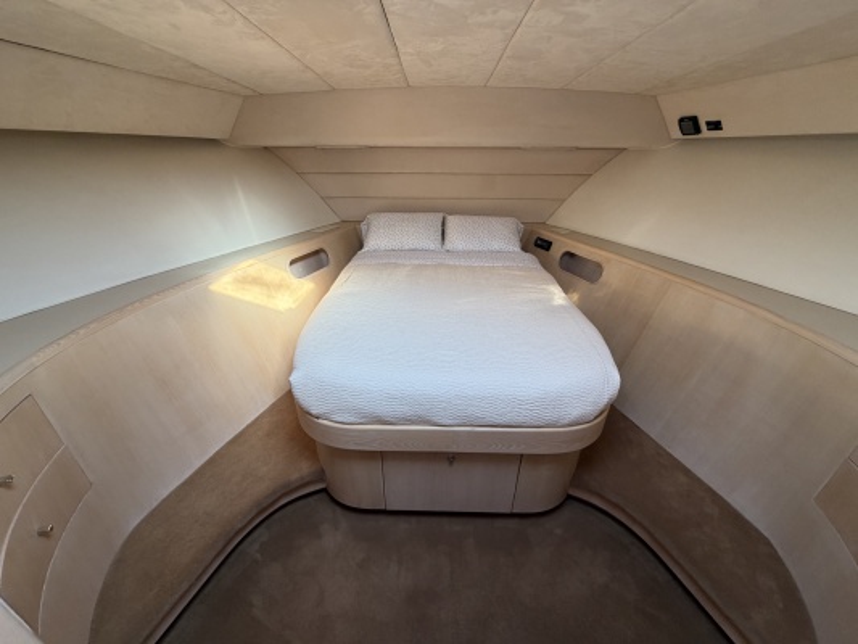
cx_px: 429
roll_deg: -0.4
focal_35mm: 14
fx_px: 347
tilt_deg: -25.7
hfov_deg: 102.1
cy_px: 322
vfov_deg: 85.7
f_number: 2.2
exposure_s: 1/121
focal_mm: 2.22
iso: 200
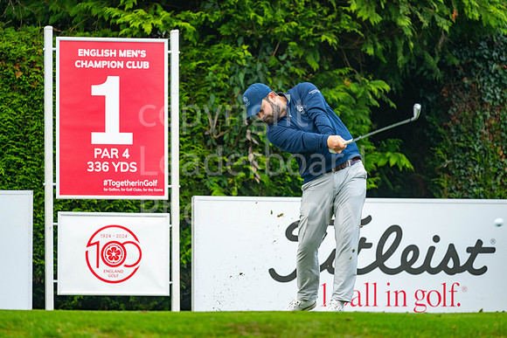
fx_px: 4226
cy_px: 169
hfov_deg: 6.9
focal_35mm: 300
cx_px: 254
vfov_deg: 4.6
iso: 1000
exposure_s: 1/1000
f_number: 4
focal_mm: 300
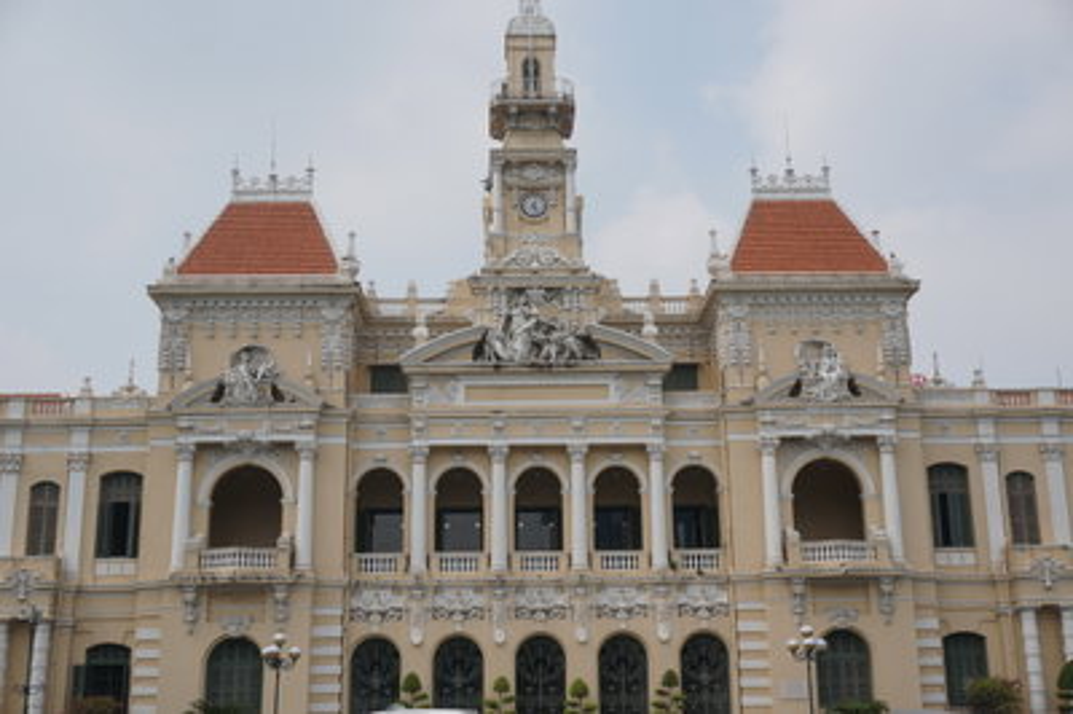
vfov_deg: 30.8
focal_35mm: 44
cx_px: 536
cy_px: 357
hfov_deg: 45.0
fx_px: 1295
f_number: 9
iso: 100
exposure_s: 1/250
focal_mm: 29
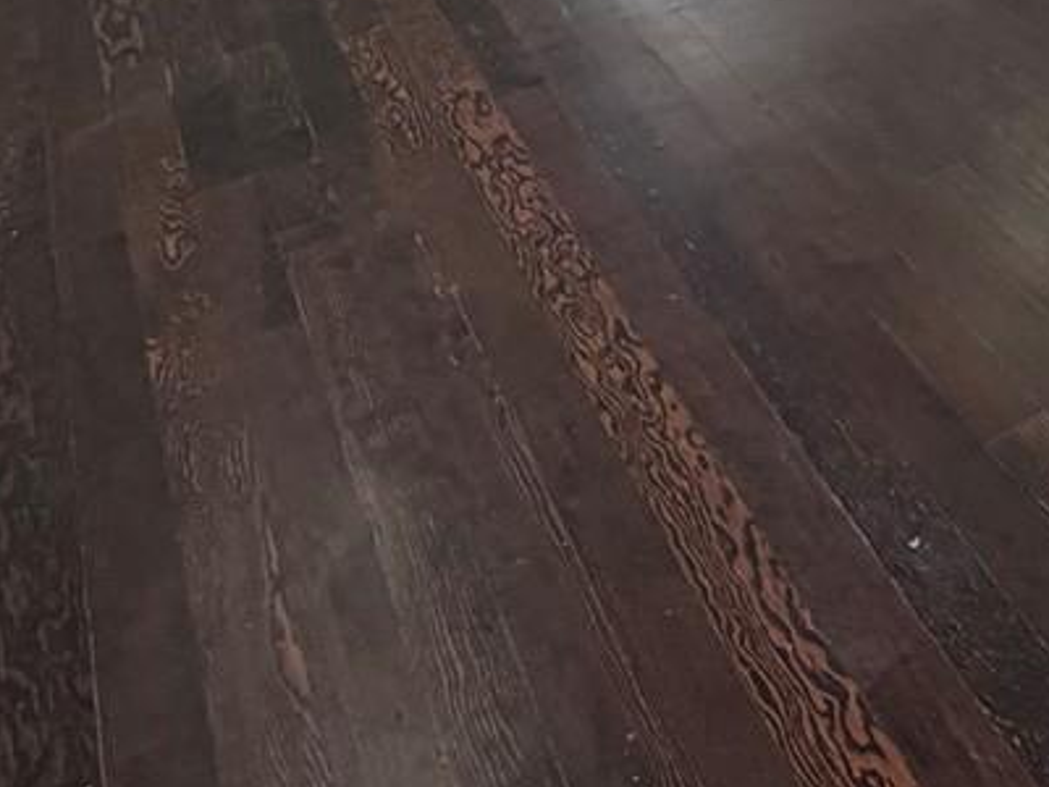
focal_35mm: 56
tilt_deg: -11.3
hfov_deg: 30.3
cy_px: -483
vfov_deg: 20.9
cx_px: 1188
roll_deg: +2.8
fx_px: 1697
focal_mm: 2.22
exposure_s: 1/121
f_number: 2.2
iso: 320
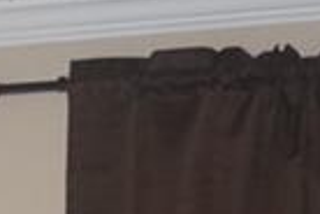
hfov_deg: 7.6
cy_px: 737
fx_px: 2364
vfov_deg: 4.8
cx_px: -139
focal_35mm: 266
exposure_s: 1/80
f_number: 4
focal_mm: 24
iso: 800
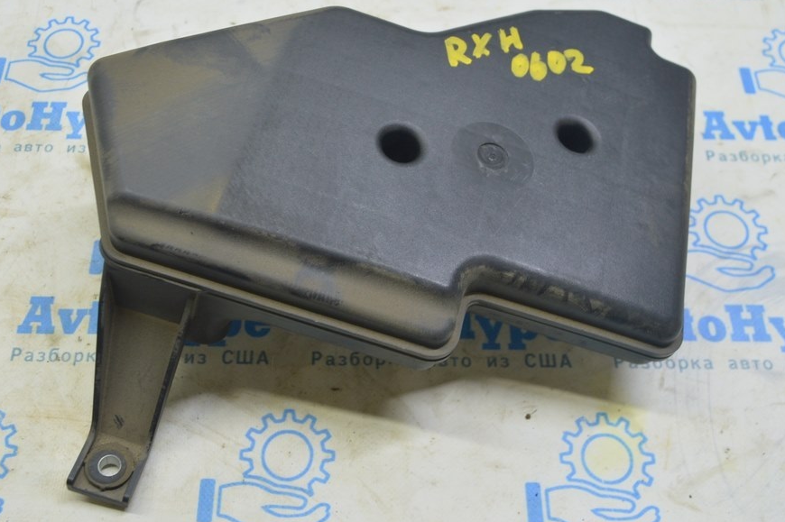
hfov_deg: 47.7
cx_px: 342
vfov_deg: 32.9
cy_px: 246
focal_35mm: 41
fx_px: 885
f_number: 5.6
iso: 400
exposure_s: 1/20
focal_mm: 23
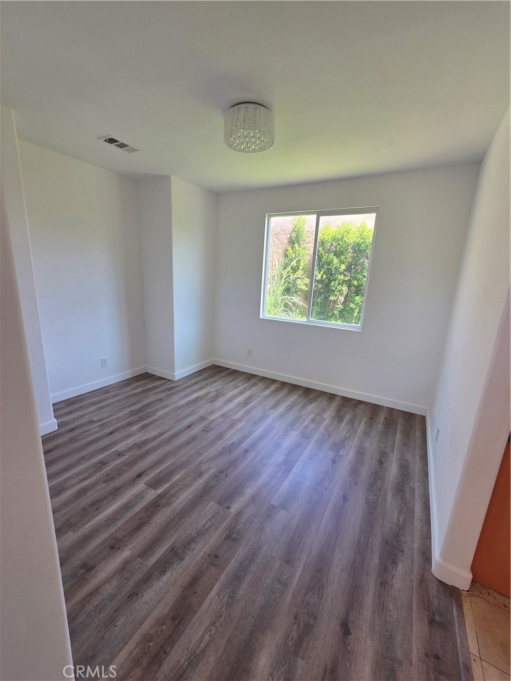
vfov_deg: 106.2
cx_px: 256
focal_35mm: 13
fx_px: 256
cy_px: 340
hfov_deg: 89.9
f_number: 2.2
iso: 80
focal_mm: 2.2
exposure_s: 1/120
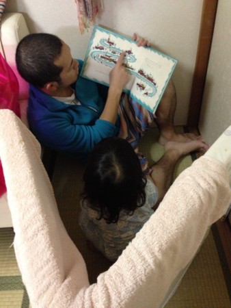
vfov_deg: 55.3
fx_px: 293
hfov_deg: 43.0
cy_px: 154
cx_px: 116
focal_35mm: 33
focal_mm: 4.13
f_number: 2.4
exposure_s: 1/15
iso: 500
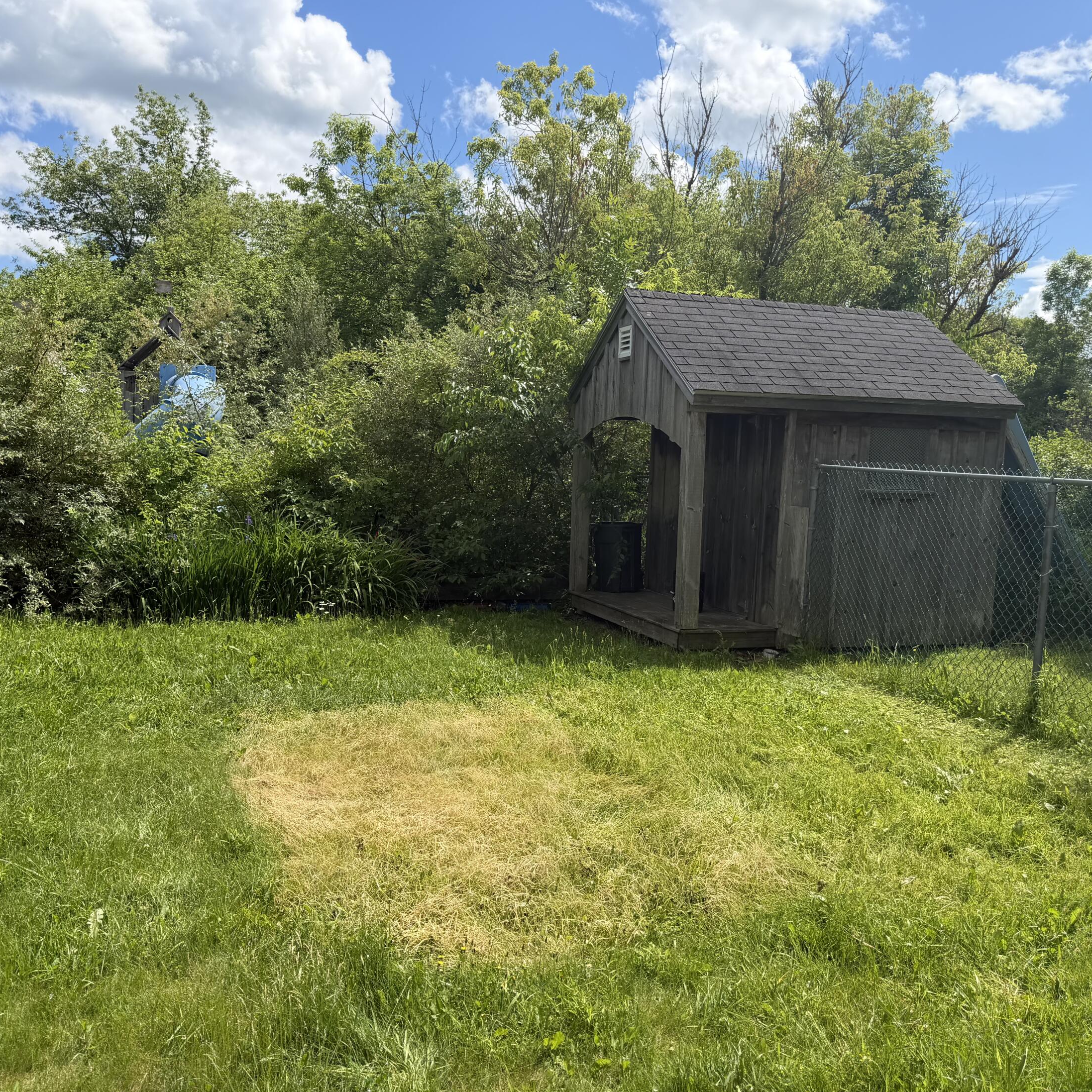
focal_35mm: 29
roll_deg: -1.6
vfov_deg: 55.6
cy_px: 558
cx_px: 538
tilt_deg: -6.6
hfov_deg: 55.6
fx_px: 1035
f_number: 1.78
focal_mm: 6.76
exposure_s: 1/3584
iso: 80
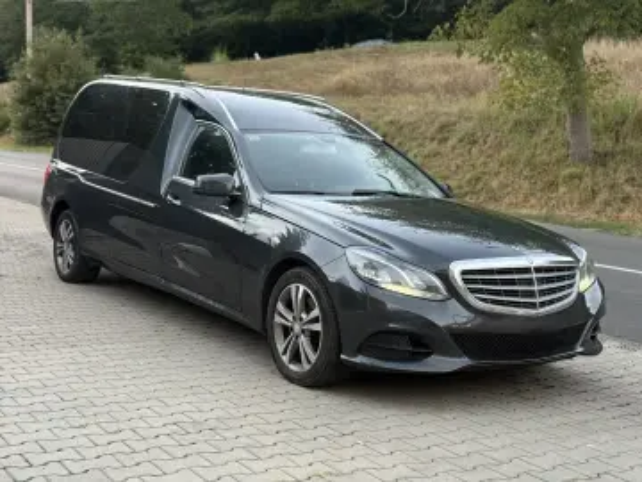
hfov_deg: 39.7
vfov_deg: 30.3
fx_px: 890
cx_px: 321
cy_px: 241
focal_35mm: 48
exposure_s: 1/50
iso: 200
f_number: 1.78
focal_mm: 6.76
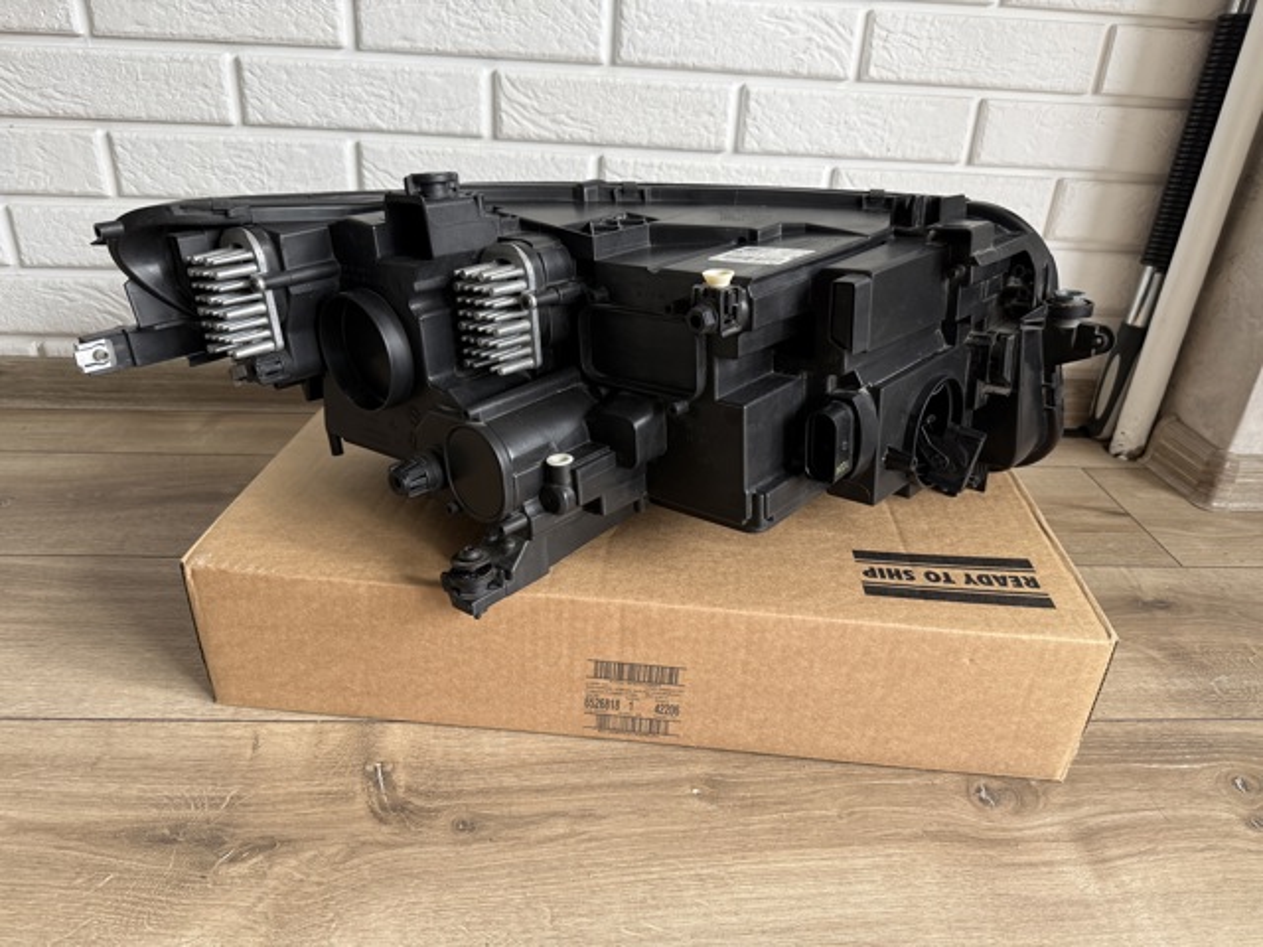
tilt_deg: -27.0
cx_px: 632
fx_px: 876
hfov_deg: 71.6
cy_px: 474
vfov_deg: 56.8
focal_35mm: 24
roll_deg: -3.4
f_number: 1.78
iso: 200
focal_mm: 6.76
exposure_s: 1/121
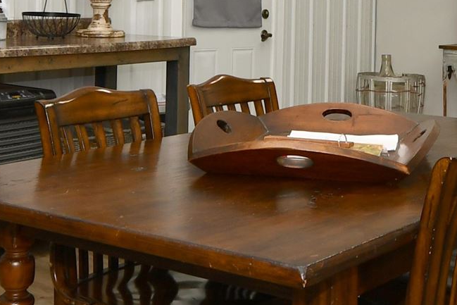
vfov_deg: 18.3
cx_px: 249
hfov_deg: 28.4
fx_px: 901
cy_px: -49
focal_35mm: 71
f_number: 5
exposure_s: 1/60
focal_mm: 10
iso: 200
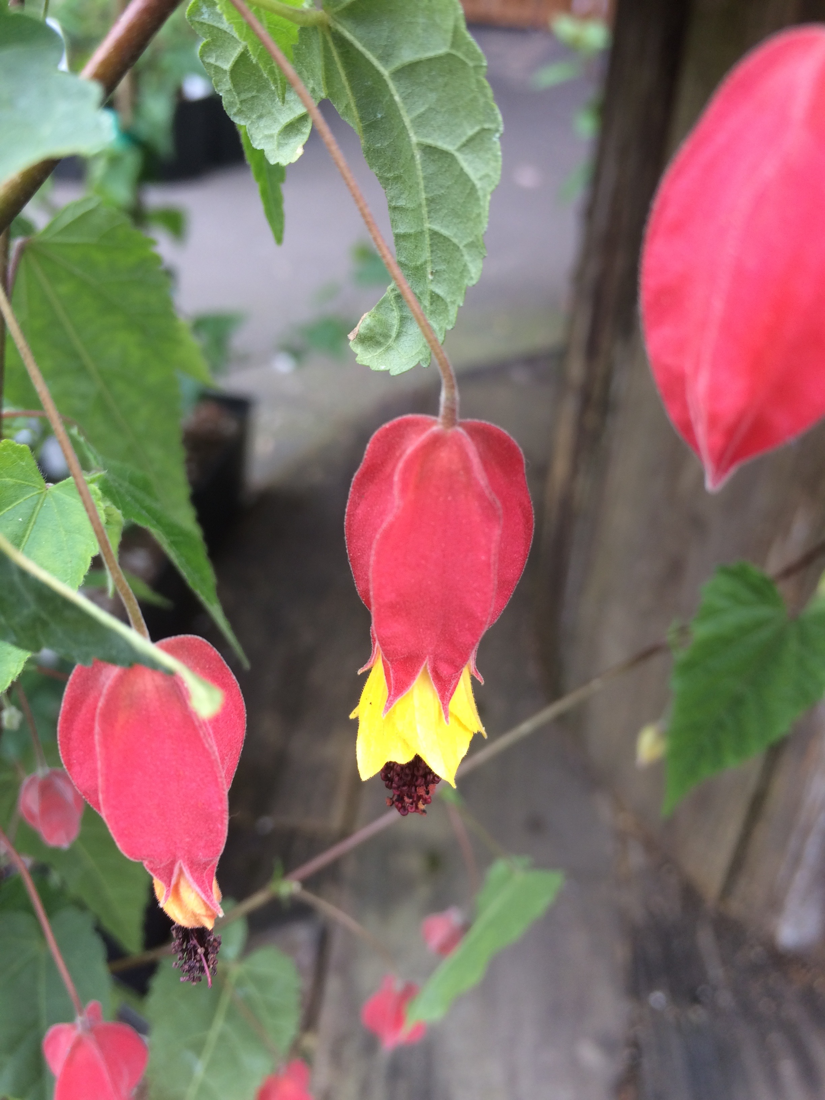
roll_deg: -6.3
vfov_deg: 61.7
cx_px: 412
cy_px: 550
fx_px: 922
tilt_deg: -35.3
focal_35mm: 29
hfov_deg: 48.2
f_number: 2.2
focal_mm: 4.15
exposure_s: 1/121
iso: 32
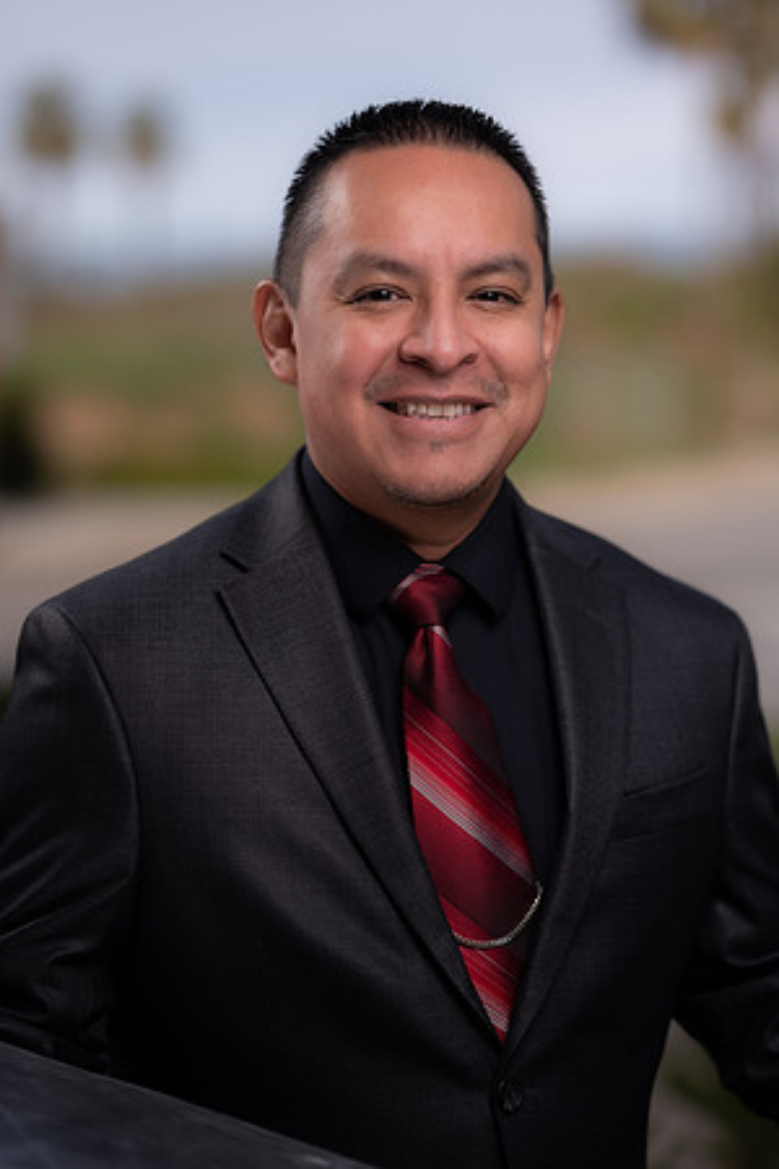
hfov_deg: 16.1
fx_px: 2759
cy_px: 584
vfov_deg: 23.9
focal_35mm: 85
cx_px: 390
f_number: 2.2
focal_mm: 85
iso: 100
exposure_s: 1/4000
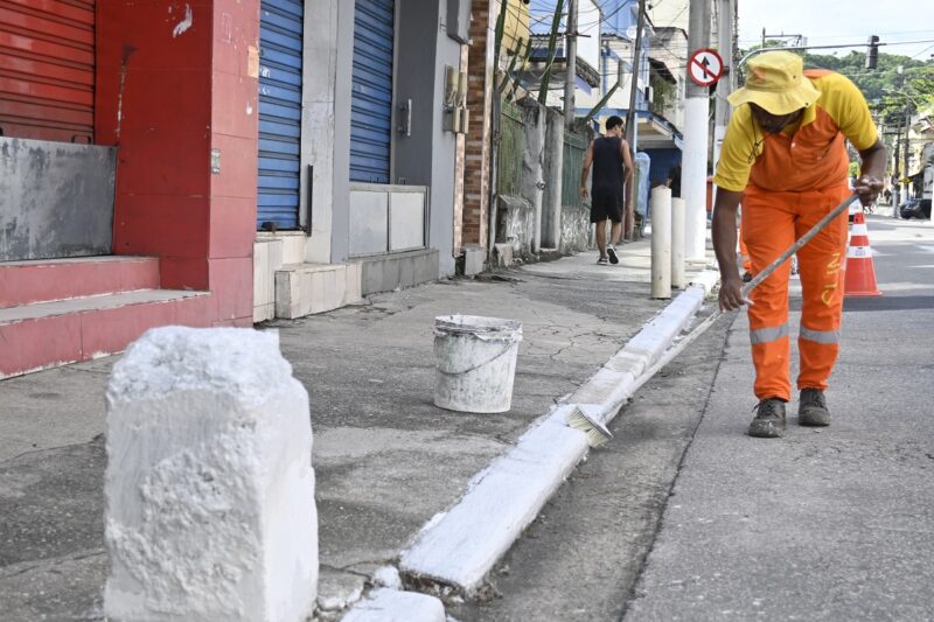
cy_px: 311
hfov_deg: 37.9
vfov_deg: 25.7
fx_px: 1362
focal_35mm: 52
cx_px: 467
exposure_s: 1/200
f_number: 5.6
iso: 100
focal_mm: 35
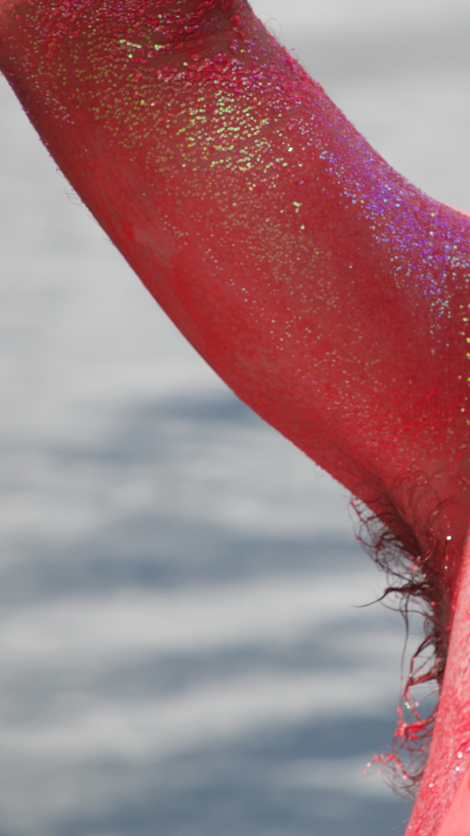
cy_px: 376
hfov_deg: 1.1
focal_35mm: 1061
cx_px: 531
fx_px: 23515
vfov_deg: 2.0
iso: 200
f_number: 7.1
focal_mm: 300
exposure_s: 1/800
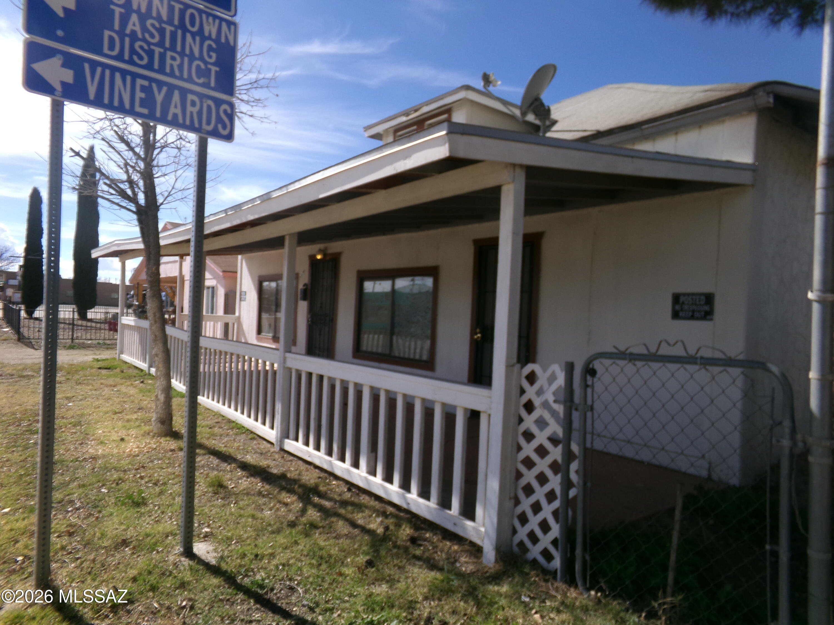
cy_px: 312
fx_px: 578
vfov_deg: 56.8
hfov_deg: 71.6
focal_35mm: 24
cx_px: 417
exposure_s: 1/800
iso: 100
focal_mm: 4.3
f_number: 3.7
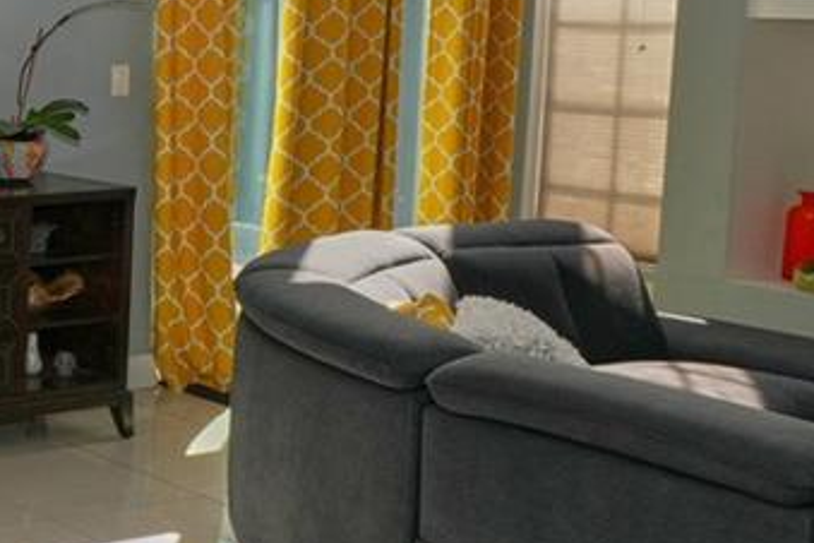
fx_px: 1492
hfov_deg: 22.5
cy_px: 127
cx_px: -523
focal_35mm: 66
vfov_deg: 20.4
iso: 400
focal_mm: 14
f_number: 10
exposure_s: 1/200
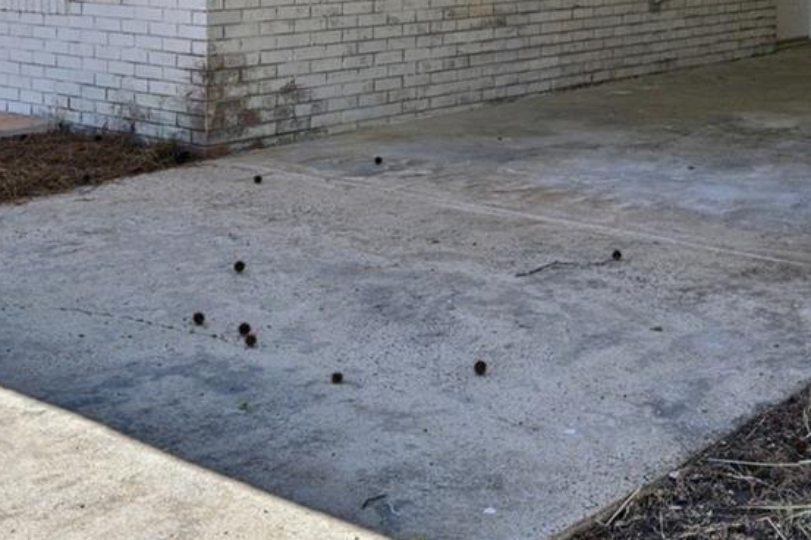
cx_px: 544
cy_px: -87
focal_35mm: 63
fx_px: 1418
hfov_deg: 31.6
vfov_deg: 20.3
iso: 100
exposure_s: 1/250
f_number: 8
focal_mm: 17
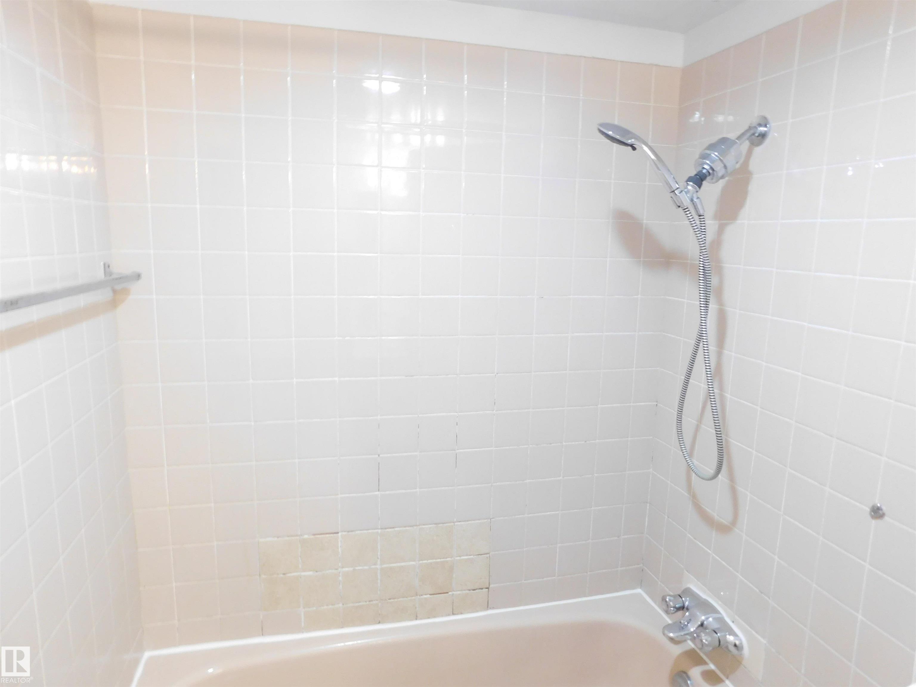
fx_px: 609
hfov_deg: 73.9
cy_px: 344
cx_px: 458
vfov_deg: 58.9
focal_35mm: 23
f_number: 3
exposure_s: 1/20
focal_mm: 4
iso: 400
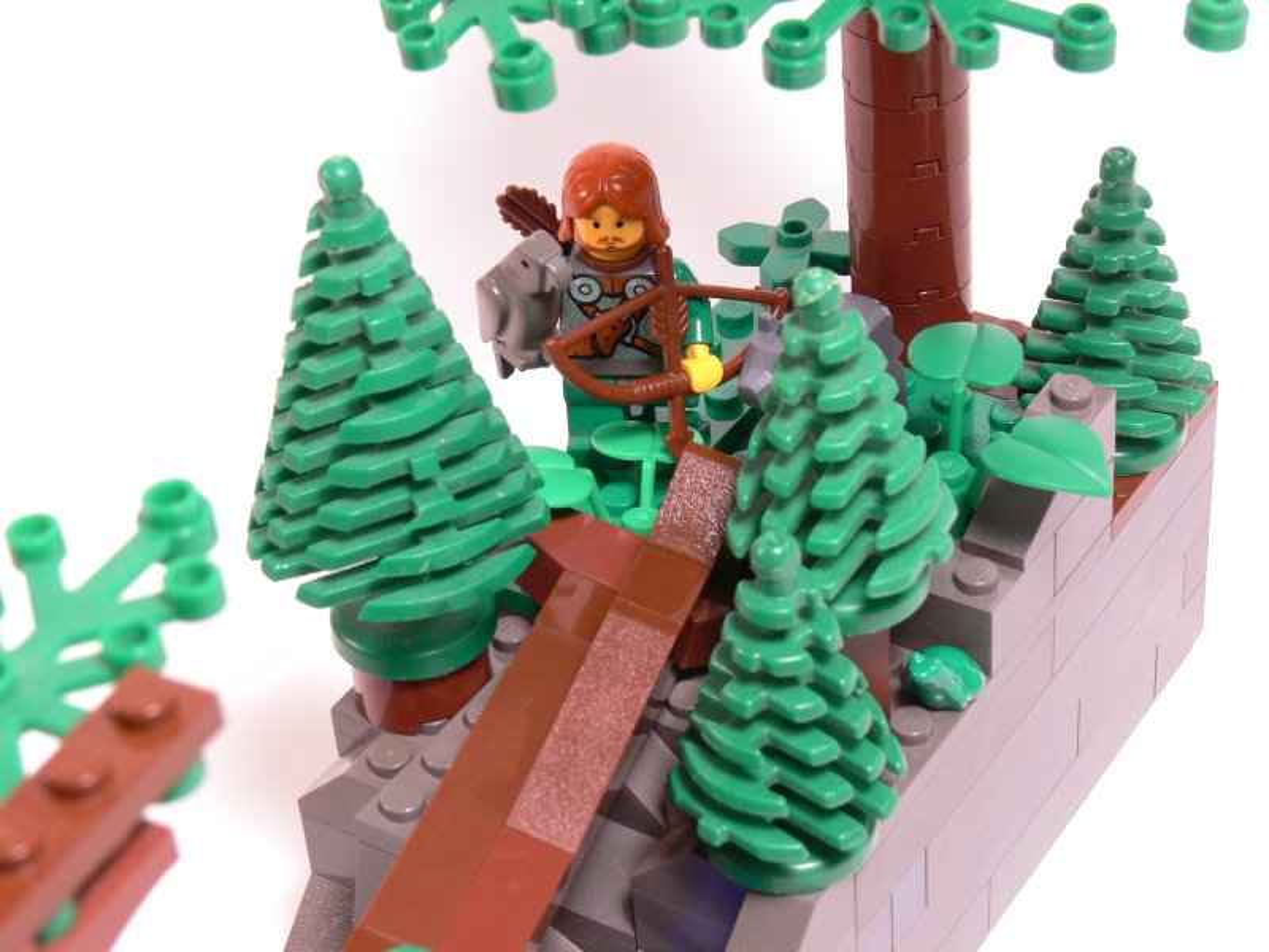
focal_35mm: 80
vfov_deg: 18.4
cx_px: 634
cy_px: 476
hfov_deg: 24.4
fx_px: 2933
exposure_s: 1/5
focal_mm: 17
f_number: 7.1
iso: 80
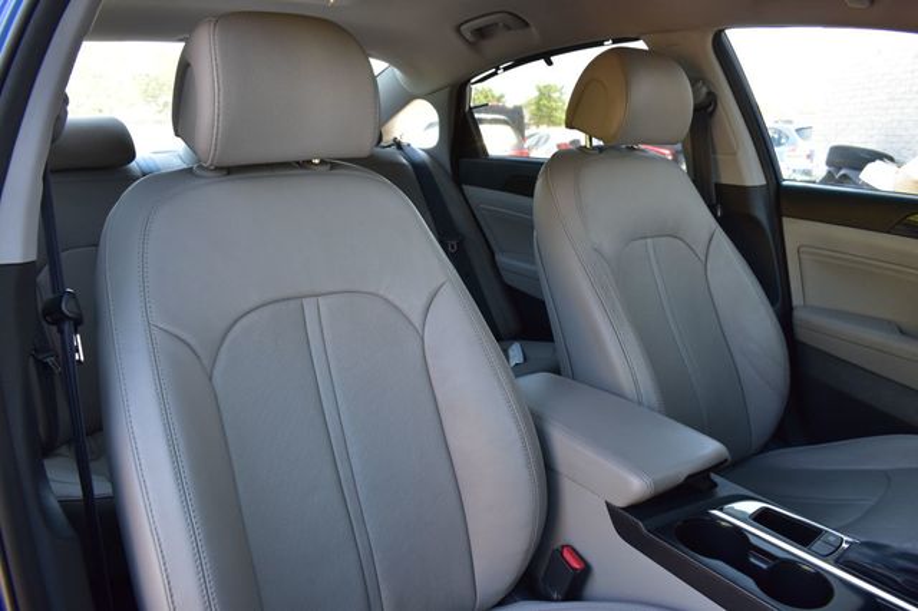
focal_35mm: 27
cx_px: 459
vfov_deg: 47.9
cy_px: 306
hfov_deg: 67.4
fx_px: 688
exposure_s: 1/40
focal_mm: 18
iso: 400
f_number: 7.1
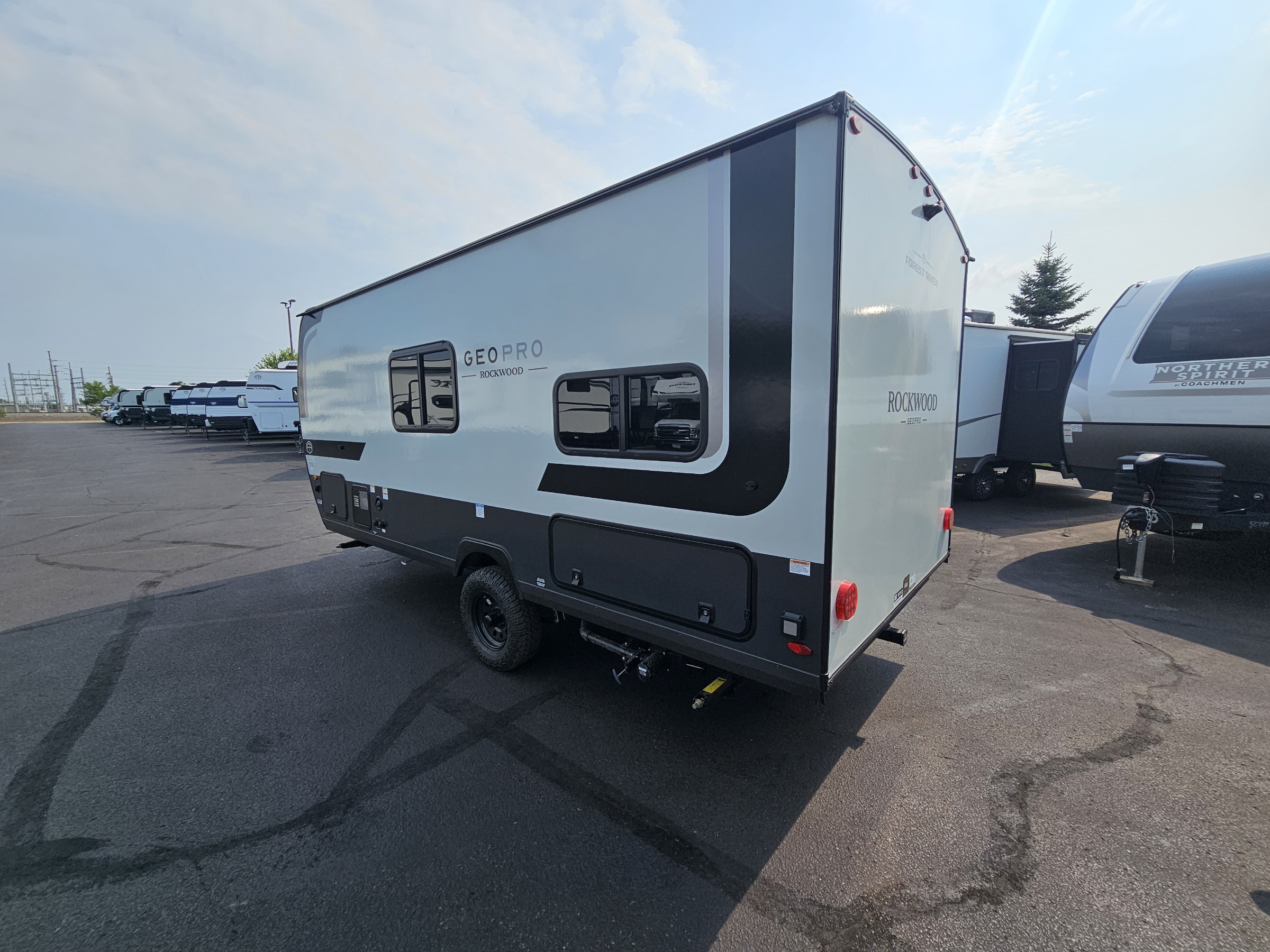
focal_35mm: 13
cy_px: 476
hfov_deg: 106.2
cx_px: 635
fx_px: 477
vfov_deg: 89.9
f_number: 2.2
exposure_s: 1/3333
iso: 50
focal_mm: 2.2
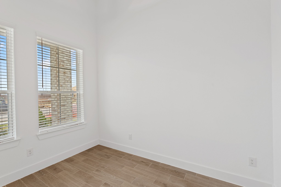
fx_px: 129
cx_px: 140
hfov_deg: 95.0
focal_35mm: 16
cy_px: 94
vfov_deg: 72.0
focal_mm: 16.5
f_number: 9
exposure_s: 1/3
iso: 320
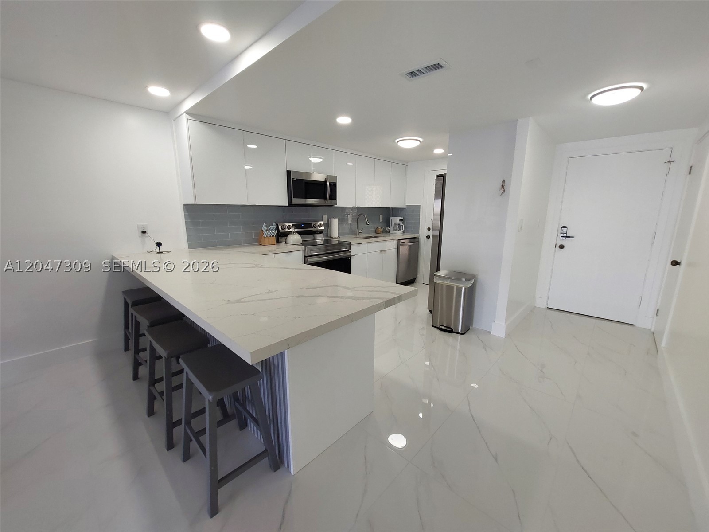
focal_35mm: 13
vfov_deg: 89.9
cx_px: 354
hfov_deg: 106.2
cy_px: 266
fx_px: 266
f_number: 2.2
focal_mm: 1.74
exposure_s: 1/60
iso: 64
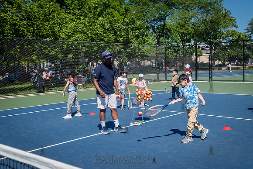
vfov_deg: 33.1
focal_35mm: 40
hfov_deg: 47.9
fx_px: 284
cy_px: 82
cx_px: 142
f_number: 4
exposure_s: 1/2500
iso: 200
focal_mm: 35
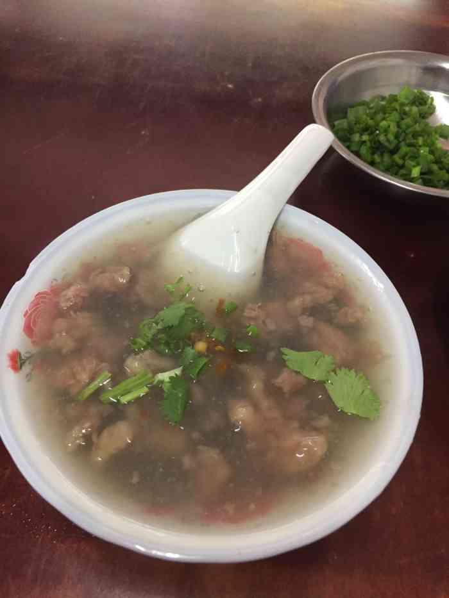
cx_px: 224
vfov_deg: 61.7
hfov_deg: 48.2
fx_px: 501
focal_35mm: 29
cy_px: 299
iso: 250
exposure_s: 1/33
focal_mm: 4.15
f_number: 2.2
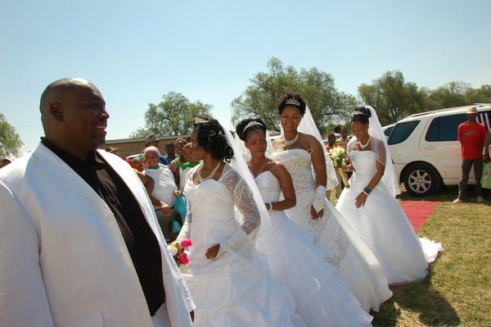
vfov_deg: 47.9
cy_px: 164
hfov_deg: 67.4
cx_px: 246
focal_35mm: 27
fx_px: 368
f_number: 10
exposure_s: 1/400
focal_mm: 18
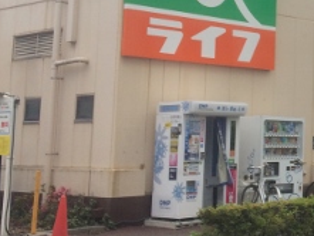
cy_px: 33
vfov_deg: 17.4
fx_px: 762
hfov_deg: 20.6
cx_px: 442
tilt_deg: +7.5
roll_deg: +0.7
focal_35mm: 84
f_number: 2.2
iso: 32
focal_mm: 4.15
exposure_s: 1/977
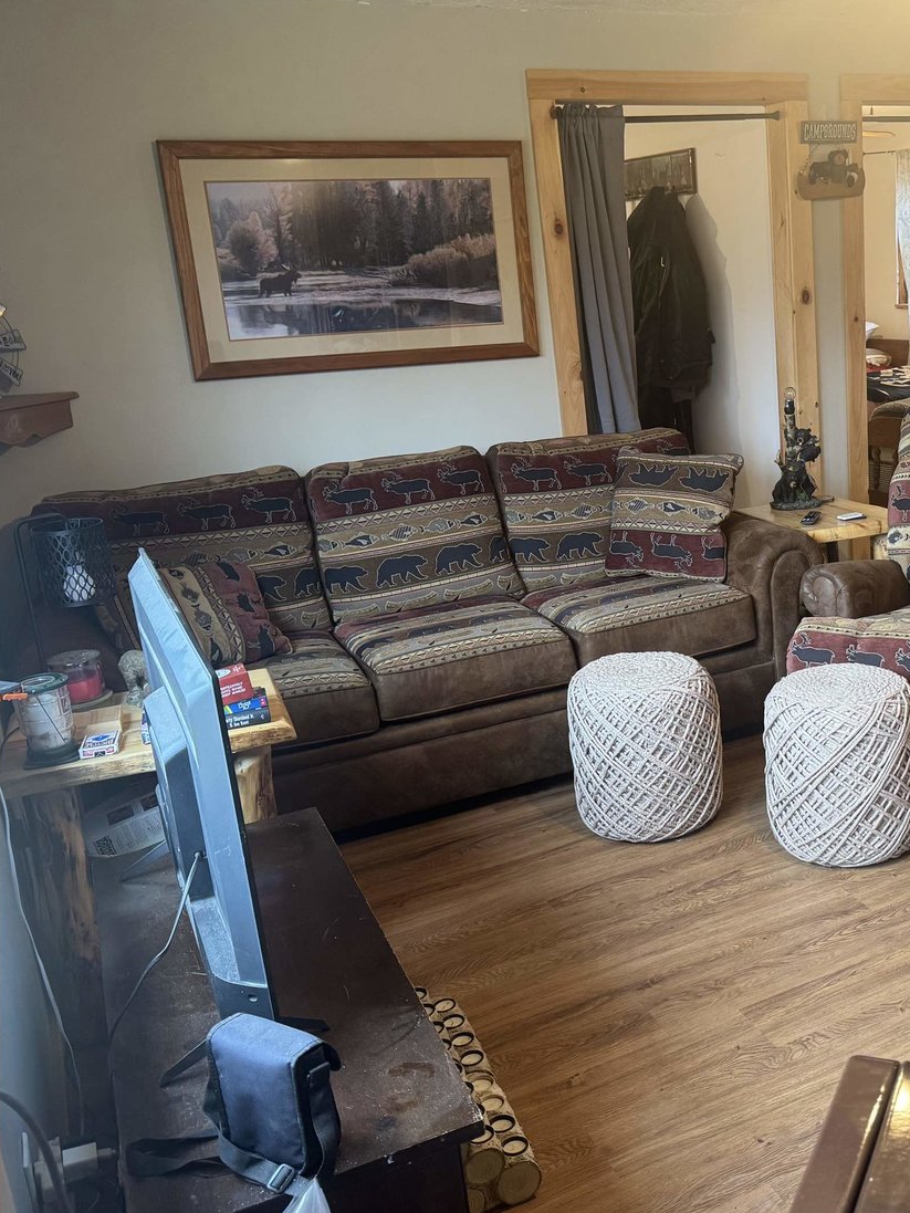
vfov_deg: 52.6
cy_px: 607
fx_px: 1227
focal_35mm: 35
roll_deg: +3.0
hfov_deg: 39.1
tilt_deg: -16.0
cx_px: 734
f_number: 1.78
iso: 250
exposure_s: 1/60
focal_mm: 6.76
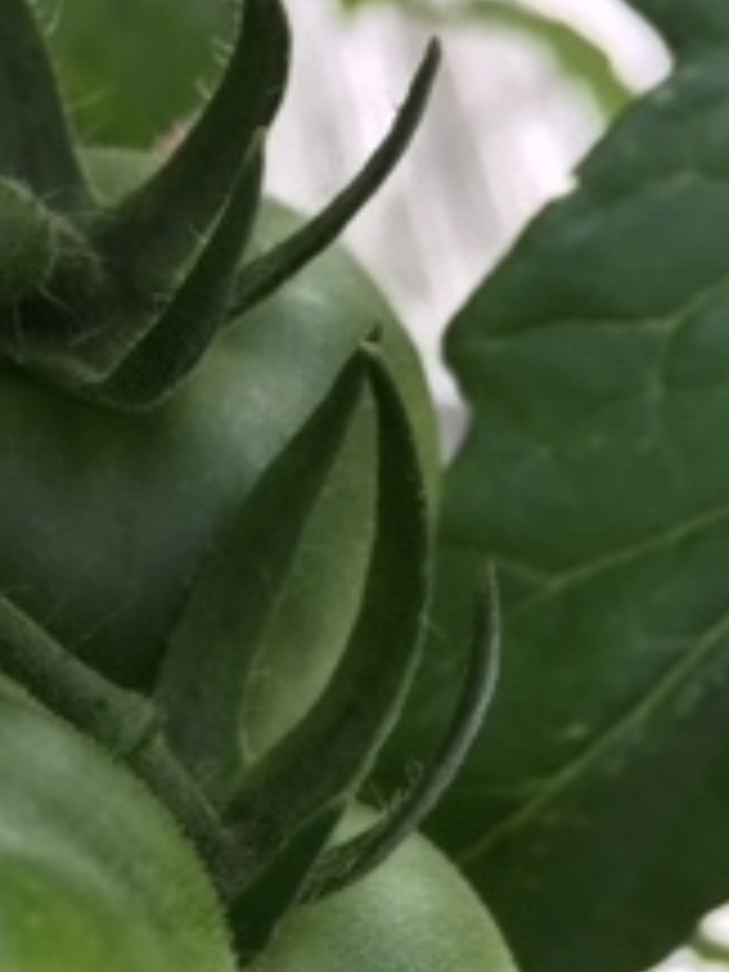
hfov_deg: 16.6
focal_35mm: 86
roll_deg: +11.8
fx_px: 2415
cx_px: -76
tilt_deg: -42.9
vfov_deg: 22.0
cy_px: 940
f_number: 2.2
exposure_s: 1/120
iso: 25
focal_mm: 4.15
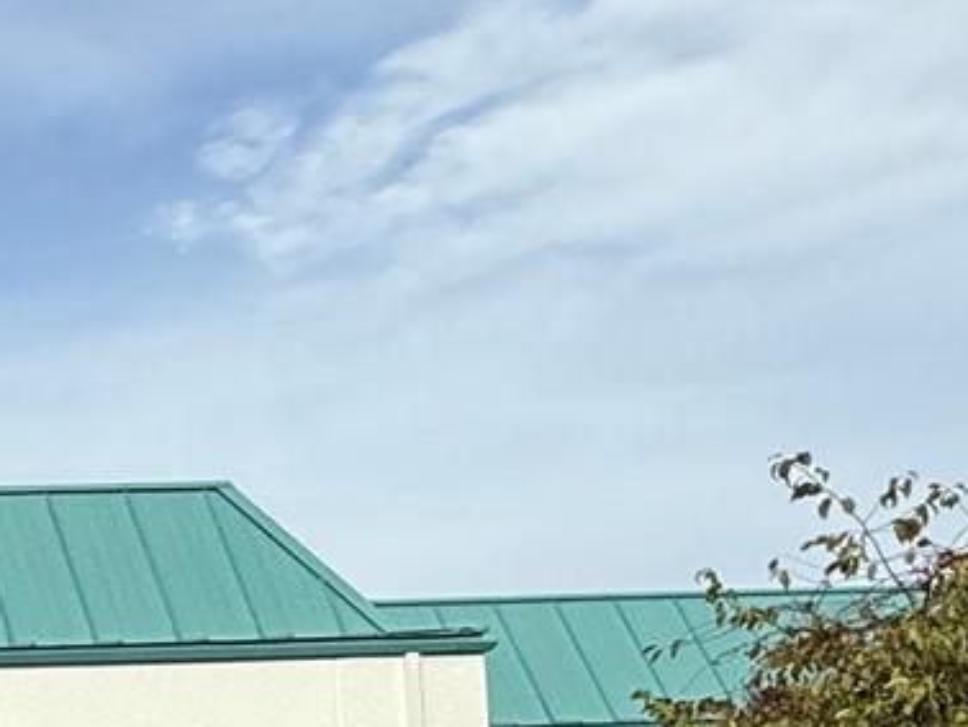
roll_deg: +2.2
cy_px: 1020
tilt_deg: +3.0
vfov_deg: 17.8
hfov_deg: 21.6
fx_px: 2126
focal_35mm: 76
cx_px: -465
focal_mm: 2.22
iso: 50
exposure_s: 1/2717
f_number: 2.2
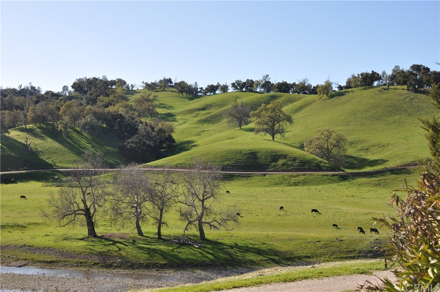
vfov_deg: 28.0
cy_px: 146
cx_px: 220
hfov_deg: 41.2
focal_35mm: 48
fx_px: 586
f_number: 8
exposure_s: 1/320
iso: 200
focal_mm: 32
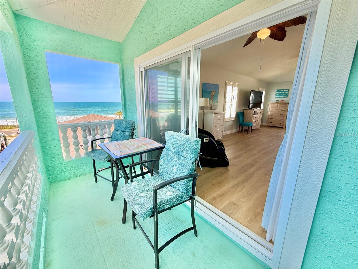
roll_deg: -1.2
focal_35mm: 14
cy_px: 134
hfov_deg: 102.1
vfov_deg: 85.7
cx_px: 179
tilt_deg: -11.7
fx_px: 145
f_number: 2.2
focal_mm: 2.22
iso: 64
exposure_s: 1/346
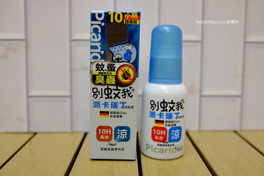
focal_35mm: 35
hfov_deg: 54.4
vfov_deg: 37.9
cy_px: 88
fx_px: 257
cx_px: 132
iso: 2000
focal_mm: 23
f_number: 2.8
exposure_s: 1/58
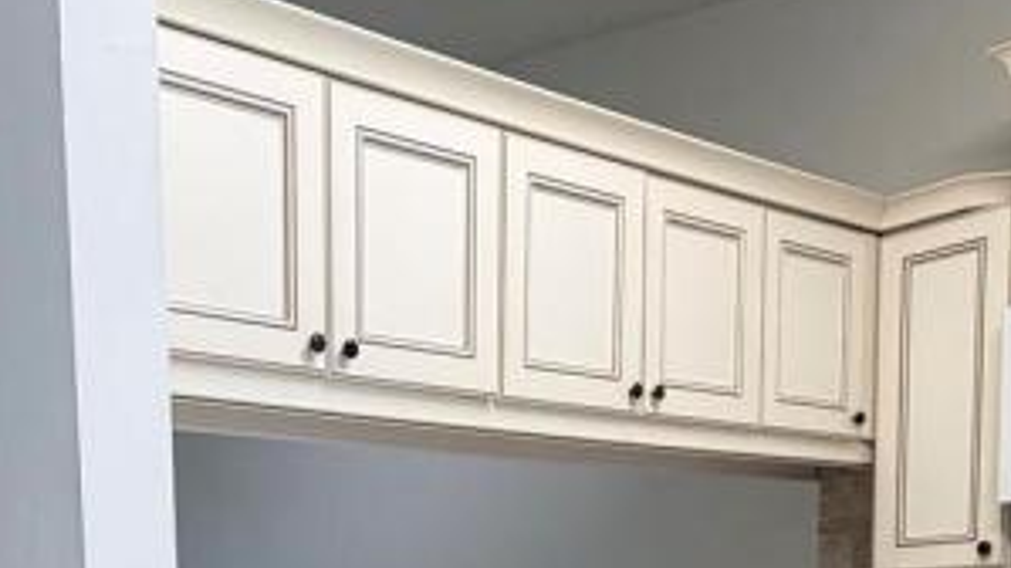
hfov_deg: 41.4
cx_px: 314
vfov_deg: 21.4
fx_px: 1313
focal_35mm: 49
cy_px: 791
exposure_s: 1/120
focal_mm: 2.22
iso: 160
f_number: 2.2
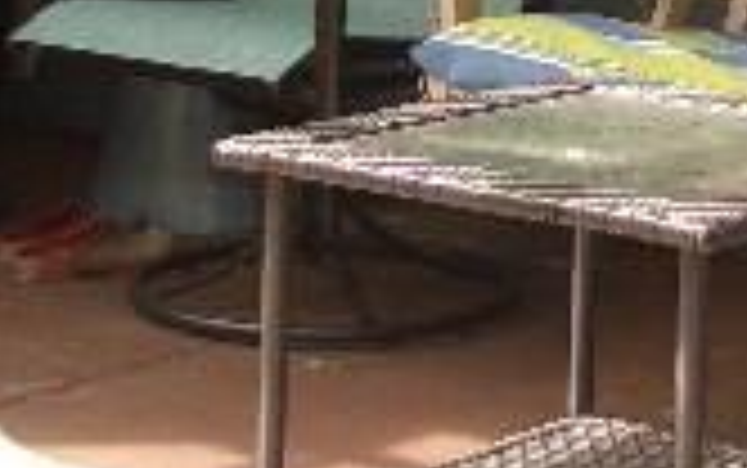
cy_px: 90
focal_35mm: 143
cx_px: 711
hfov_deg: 14.4
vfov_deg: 9.2
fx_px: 2913
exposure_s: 1/100
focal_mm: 5.8
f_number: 2.6
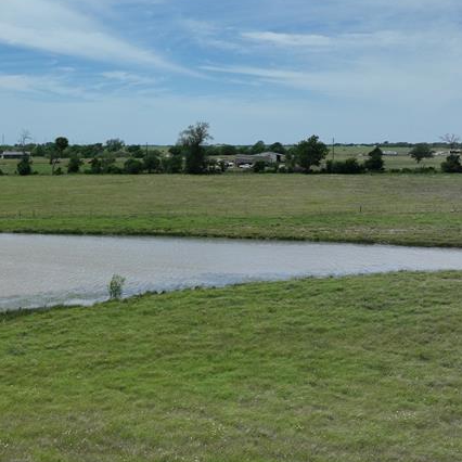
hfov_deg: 30.9
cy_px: 211
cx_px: -1
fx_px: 770
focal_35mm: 51
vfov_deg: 33.4
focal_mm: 12.29
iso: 100
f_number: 2.8
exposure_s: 1/2500
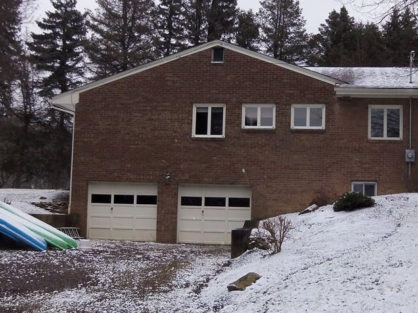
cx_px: 244
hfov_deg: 30.7
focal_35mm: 63
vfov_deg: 23.3
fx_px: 760
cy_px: 168
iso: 64
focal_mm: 6.8
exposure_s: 1/200
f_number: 4.3
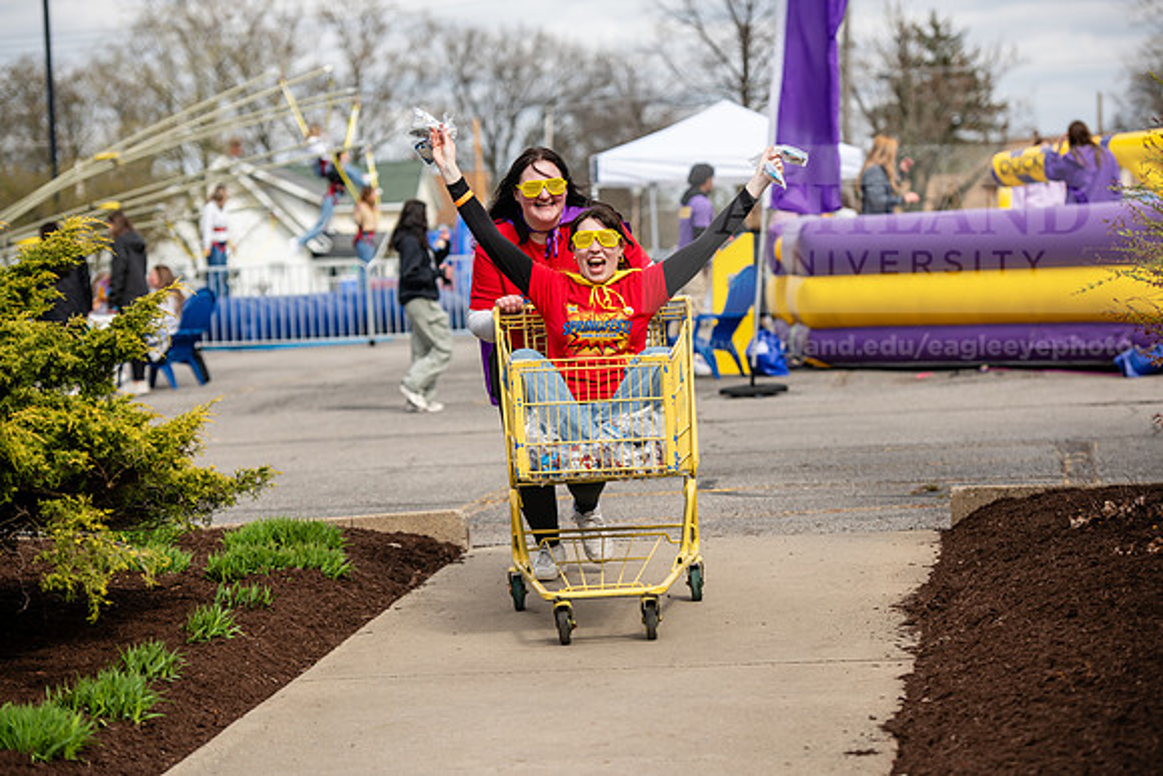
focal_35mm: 110
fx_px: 3554
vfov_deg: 12.5
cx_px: 582
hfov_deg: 18.6
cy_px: 388
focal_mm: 110
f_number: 3.5
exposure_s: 1/800
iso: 100
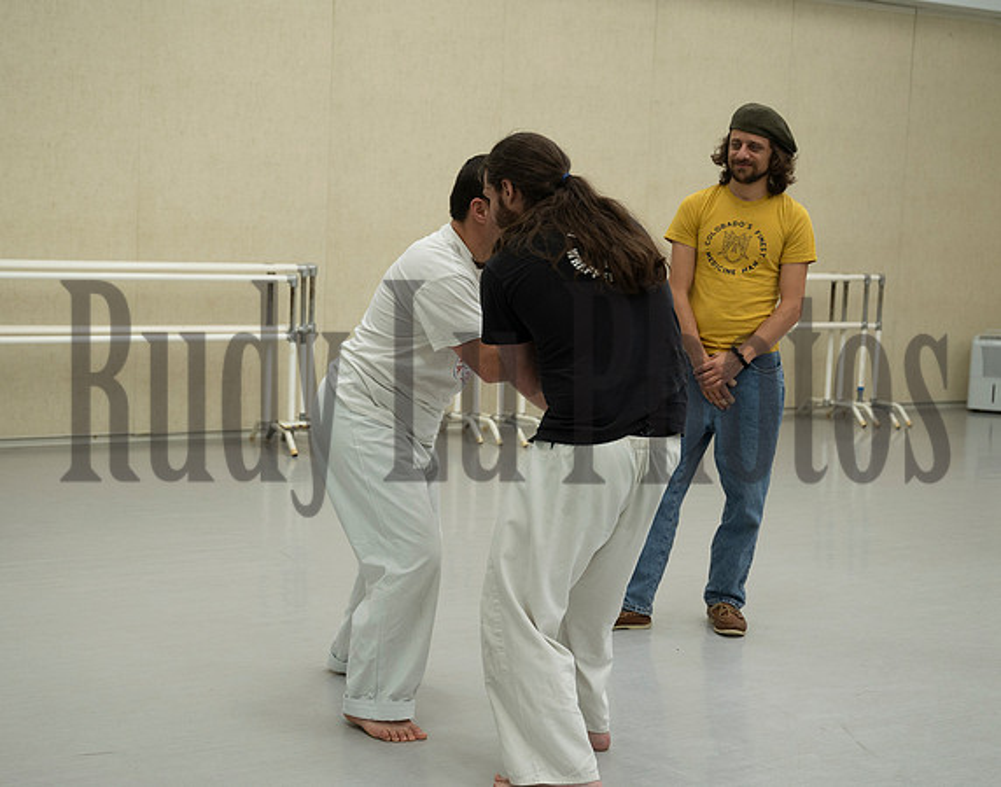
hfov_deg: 33.9
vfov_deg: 27.0
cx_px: 461
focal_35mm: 56
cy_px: 394
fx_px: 1641
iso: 1250
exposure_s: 1/200
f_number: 4
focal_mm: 50
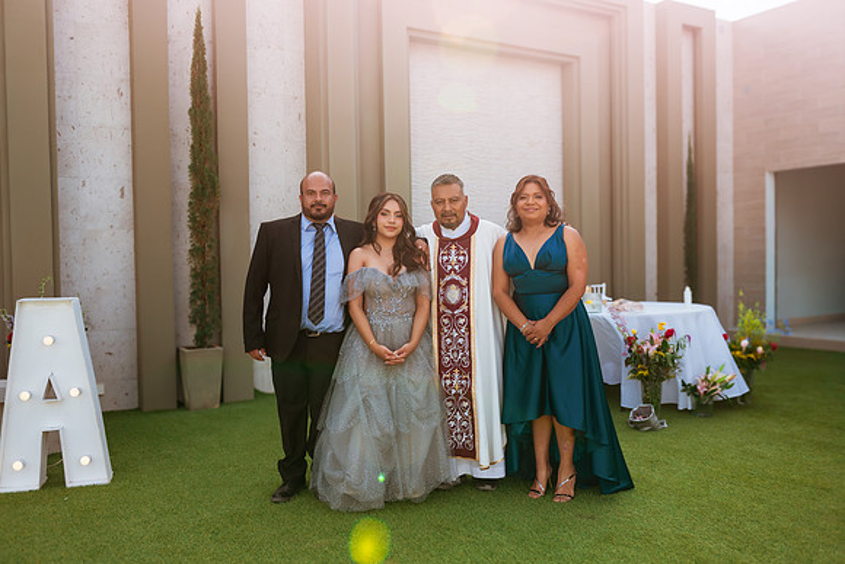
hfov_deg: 57.7
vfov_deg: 40.3
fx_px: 768
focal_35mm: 33
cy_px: 282
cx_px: 422
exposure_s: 1/800
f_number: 2.8
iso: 100
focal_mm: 32
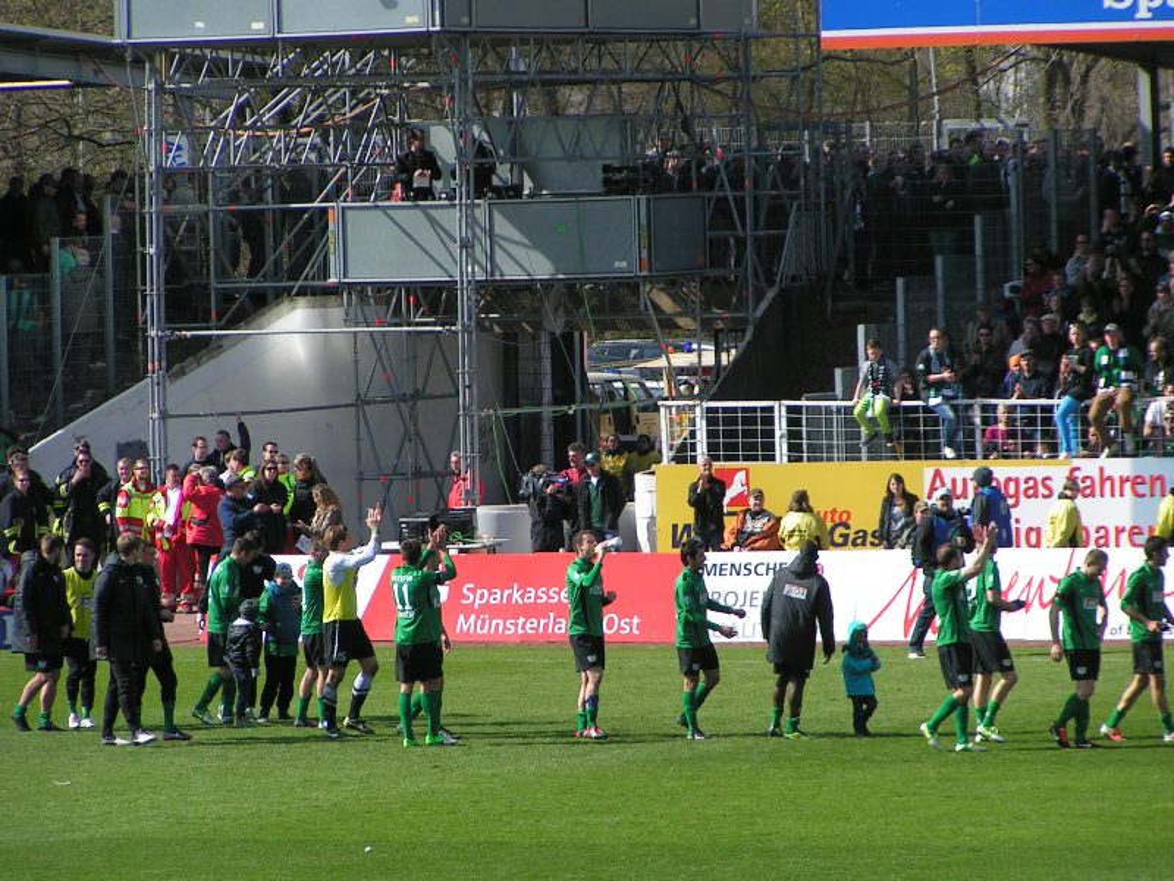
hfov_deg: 8.0
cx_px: 587
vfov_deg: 6.0
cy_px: 440
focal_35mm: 247
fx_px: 8377
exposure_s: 1/800
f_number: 3.5
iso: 50
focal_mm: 37.8
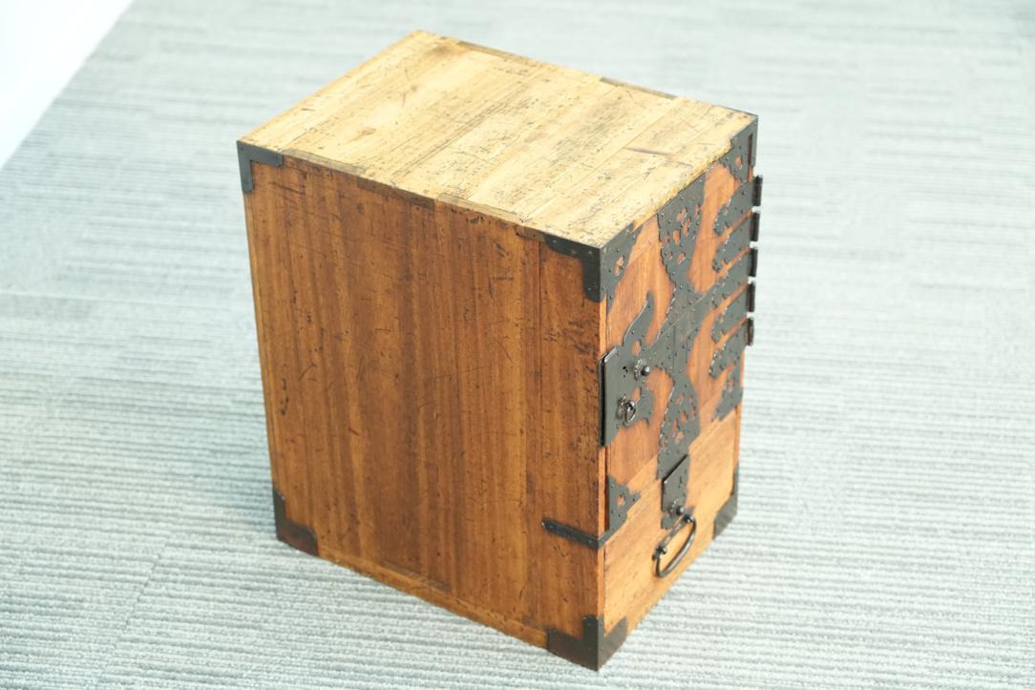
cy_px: 345
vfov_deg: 20.9
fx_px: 1869
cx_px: 518
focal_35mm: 65
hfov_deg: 31.0
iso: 4000
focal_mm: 65
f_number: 4
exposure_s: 1/80
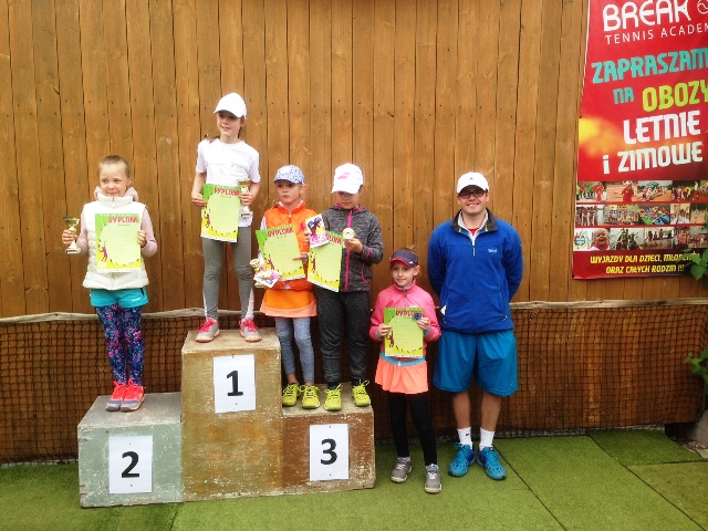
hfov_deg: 55.4
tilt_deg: -8.4
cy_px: 266
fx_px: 675
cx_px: 354
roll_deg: -0.8
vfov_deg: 42.9
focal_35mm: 33
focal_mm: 4.12
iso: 50
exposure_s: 1/210
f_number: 2.4
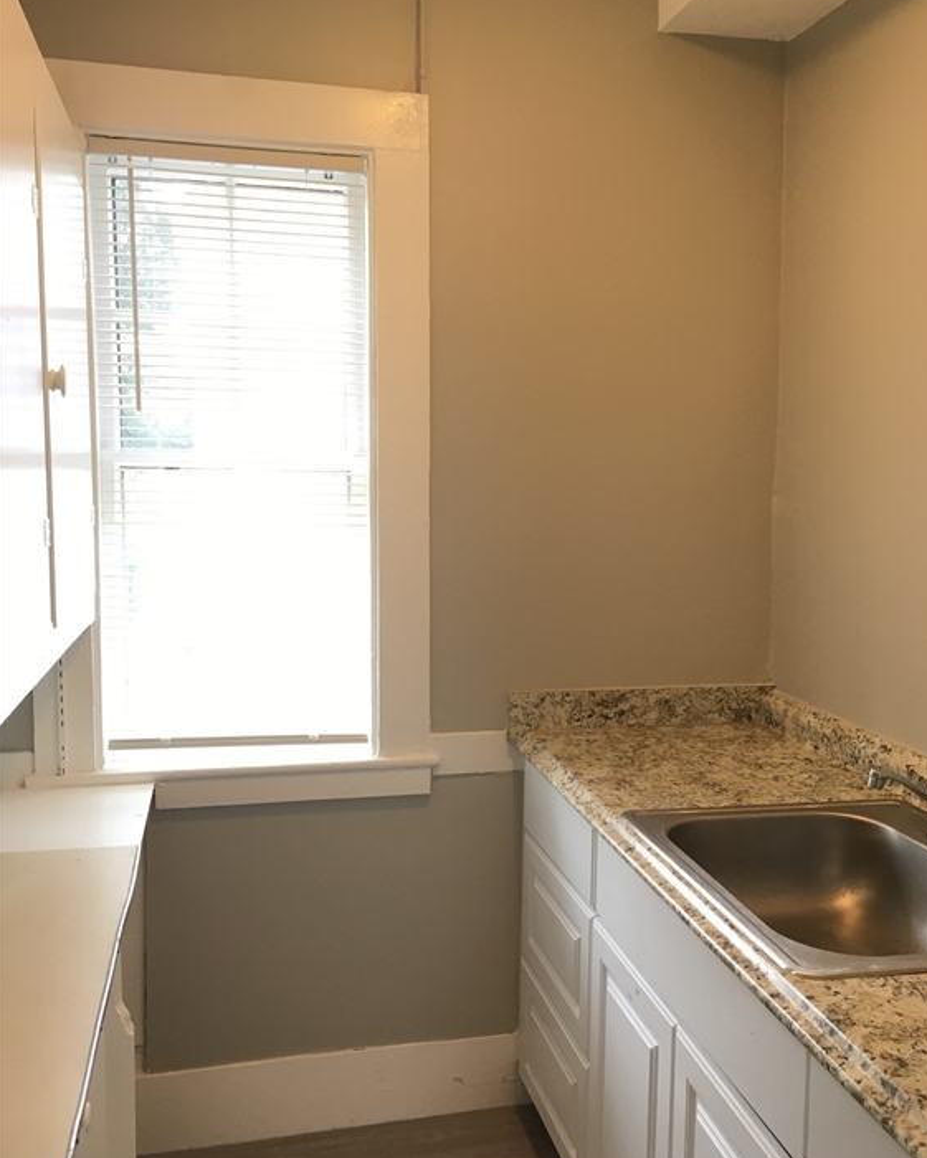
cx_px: 473
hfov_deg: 47.1
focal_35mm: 31
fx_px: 1063
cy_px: 570
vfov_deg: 57.2
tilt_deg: -6.2
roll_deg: +0.3
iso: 25
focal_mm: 4.15
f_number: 2.2
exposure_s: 1/40
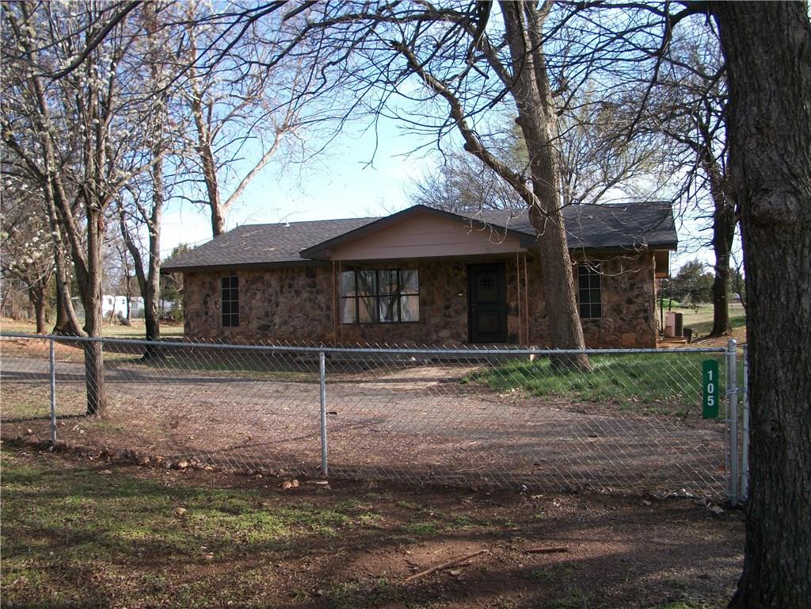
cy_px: 304
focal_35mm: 35
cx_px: 406
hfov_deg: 52.6
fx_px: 820
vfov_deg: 40.7
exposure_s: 1/400
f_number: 3.1
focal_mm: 6.3
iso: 80
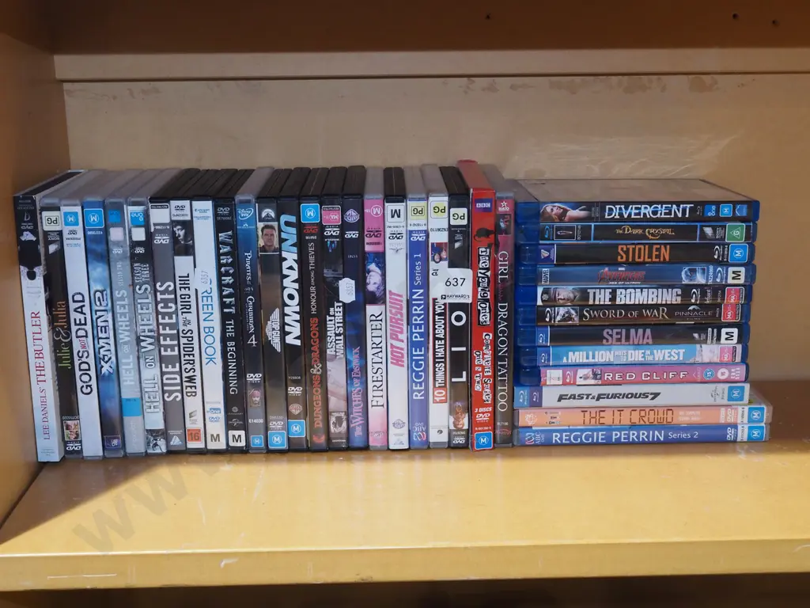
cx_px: 405
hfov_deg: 41.2
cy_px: 304
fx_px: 1076
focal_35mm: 46
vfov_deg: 31.5
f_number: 5.6
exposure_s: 1/60
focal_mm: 23
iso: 1600
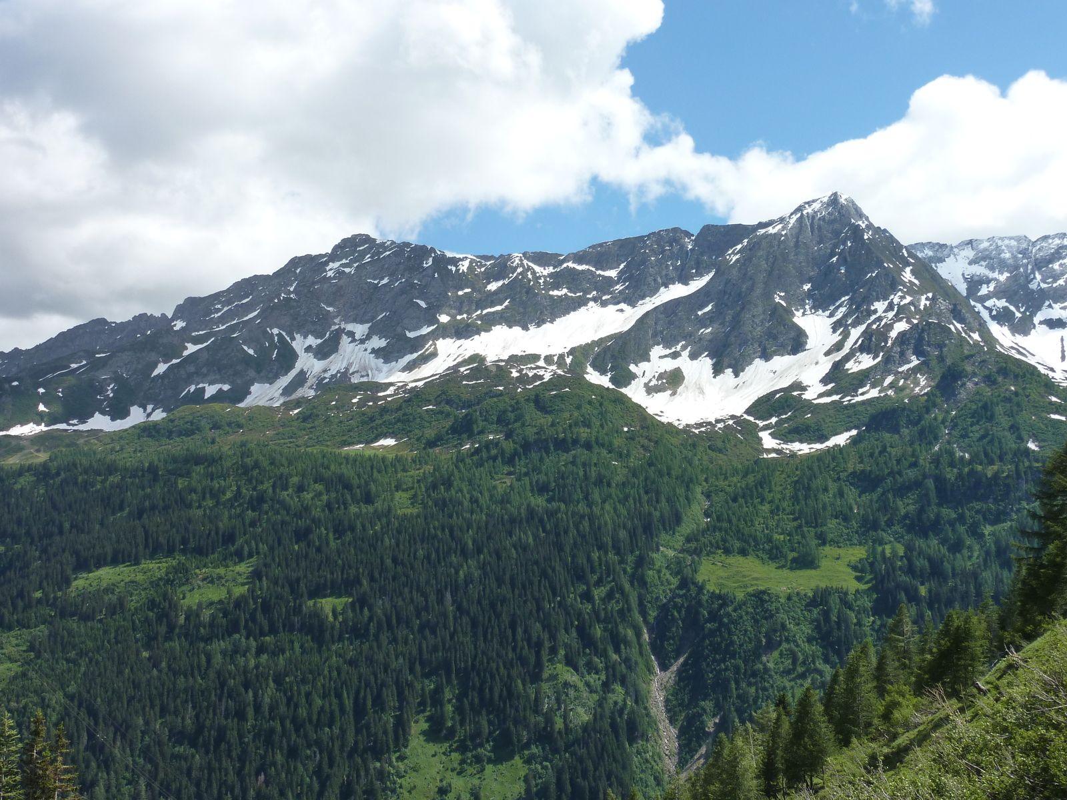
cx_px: 534
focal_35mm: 37
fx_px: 1140
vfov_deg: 38.7
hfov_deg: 50.1
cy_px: 400
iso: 125
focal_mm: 6.1
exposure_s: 1/500
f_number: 5
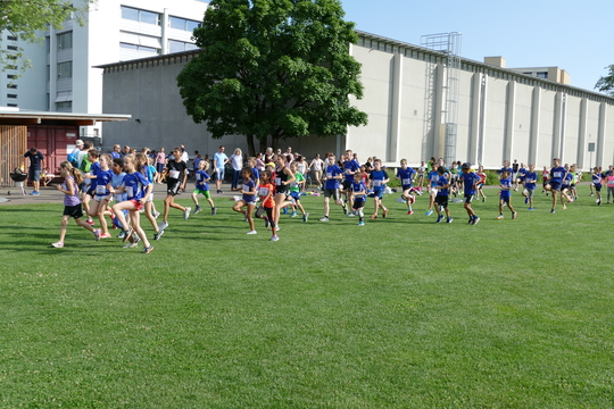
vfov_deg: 35.1
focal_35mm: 38
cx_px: 307
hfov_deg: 50.7
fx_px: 648
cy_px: 204
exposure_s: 1/1000
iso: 125
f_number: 3.1
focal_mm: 13.7
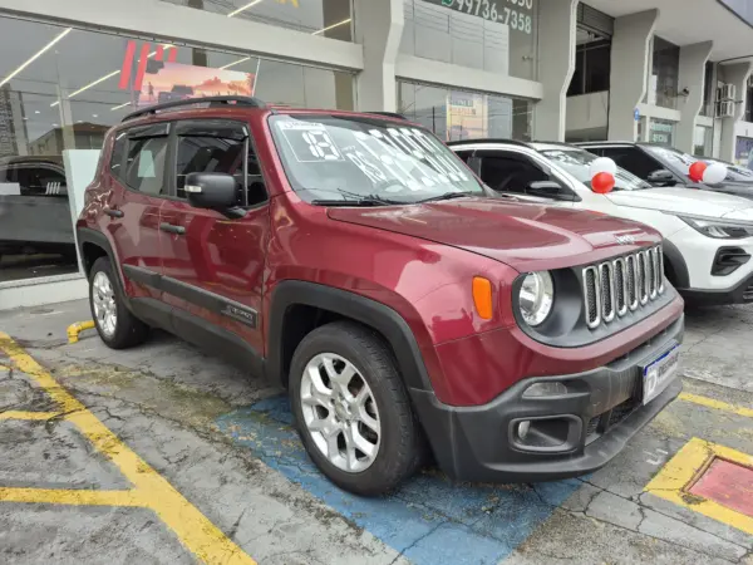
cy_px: 282
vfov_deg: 58.9
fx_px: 500
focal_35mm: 23
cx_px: 376
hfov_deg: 73.9
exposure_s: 1/135
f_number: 1.8
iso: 25
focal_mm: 5.4
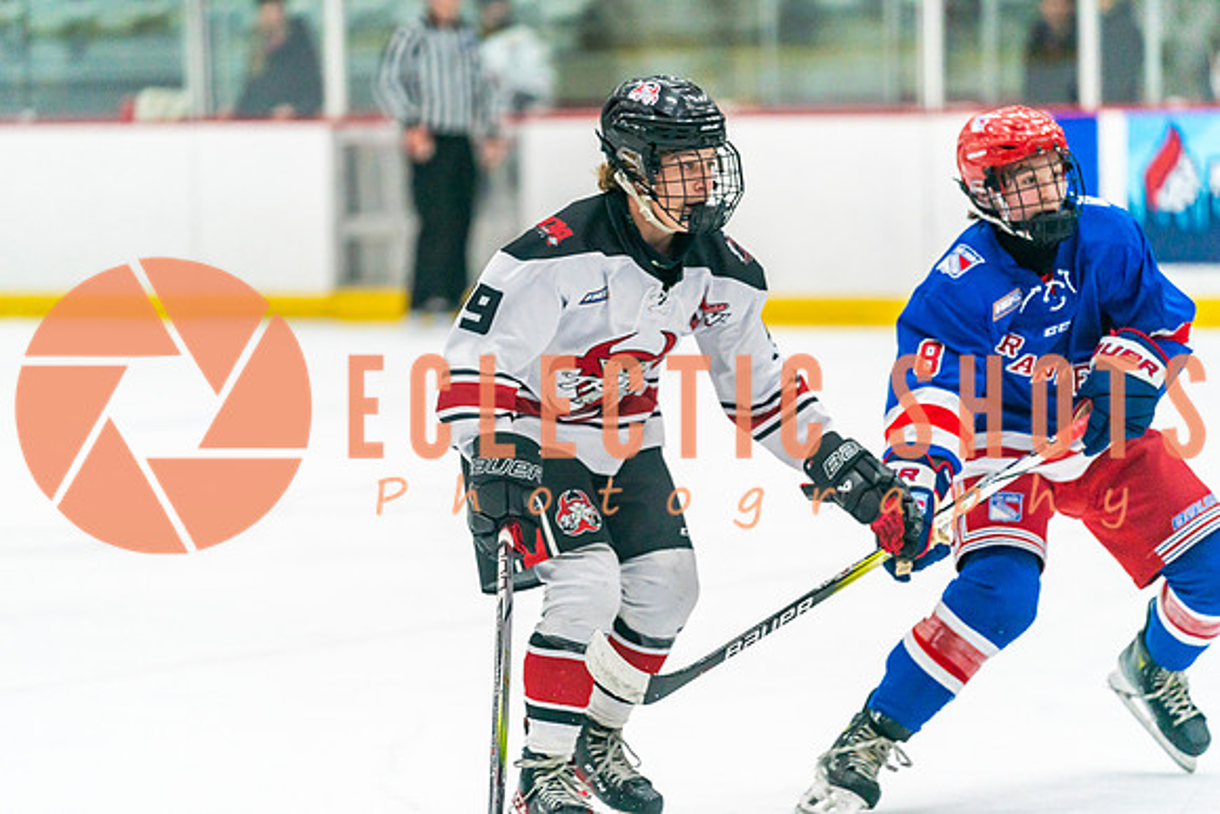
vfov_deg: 6.9
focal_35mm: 200
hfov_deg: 10.3
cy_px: 407
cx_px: 610
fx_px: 6779
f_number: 2.8
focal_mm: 200
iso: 3200
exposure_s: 1/1000
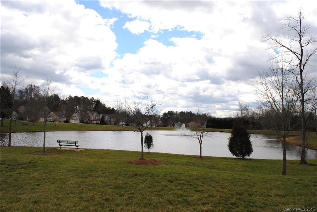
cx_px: 158
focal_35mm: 27
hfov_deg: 67.4
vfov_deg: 48.0
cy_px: 106
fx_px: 238
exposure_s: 1/250
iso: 100
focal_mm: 18
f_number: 8
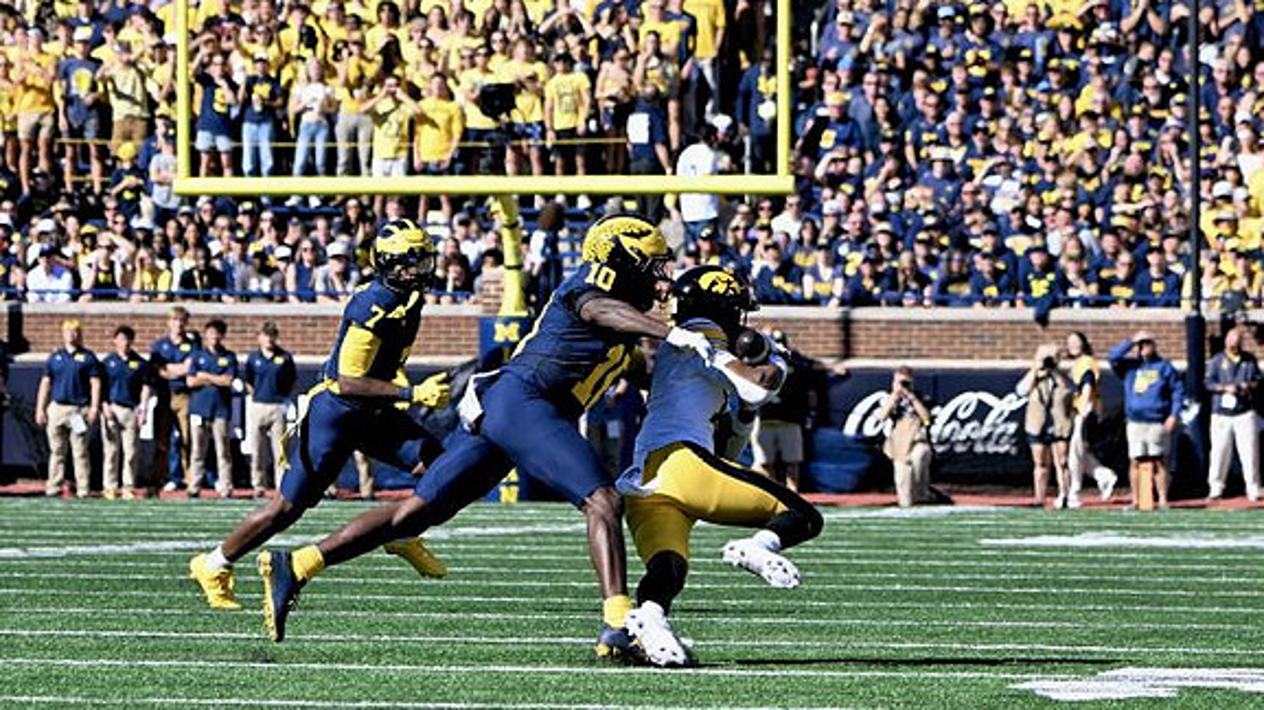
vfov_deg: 4.4
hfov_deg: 7.8
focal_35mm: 276
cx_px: 631
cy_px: 341
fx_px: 9247
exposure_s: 1/1250
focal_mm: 175
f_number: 5
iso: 320
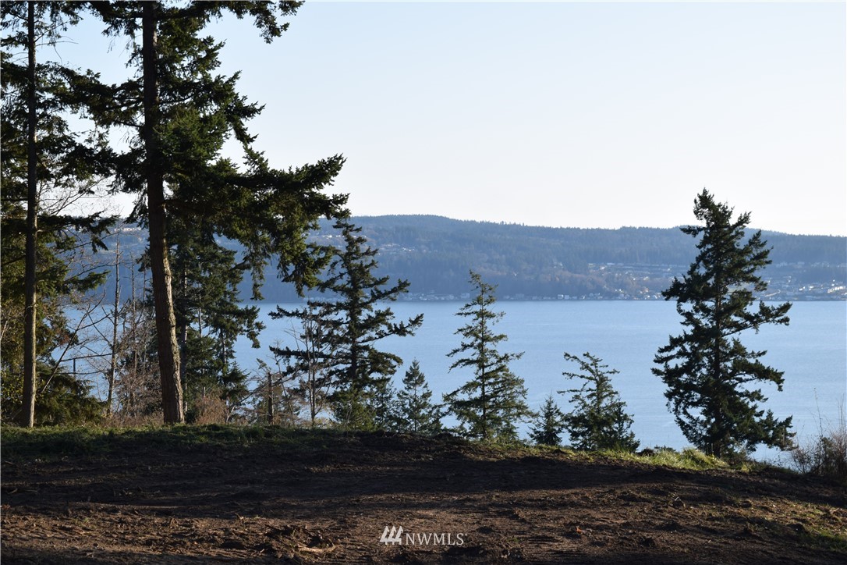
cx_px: 424
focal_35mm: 82
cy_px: 282
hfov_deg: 24.6
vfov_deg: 16.6
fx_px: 1941
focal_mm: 55
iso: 200
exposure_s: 1/320
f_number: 9
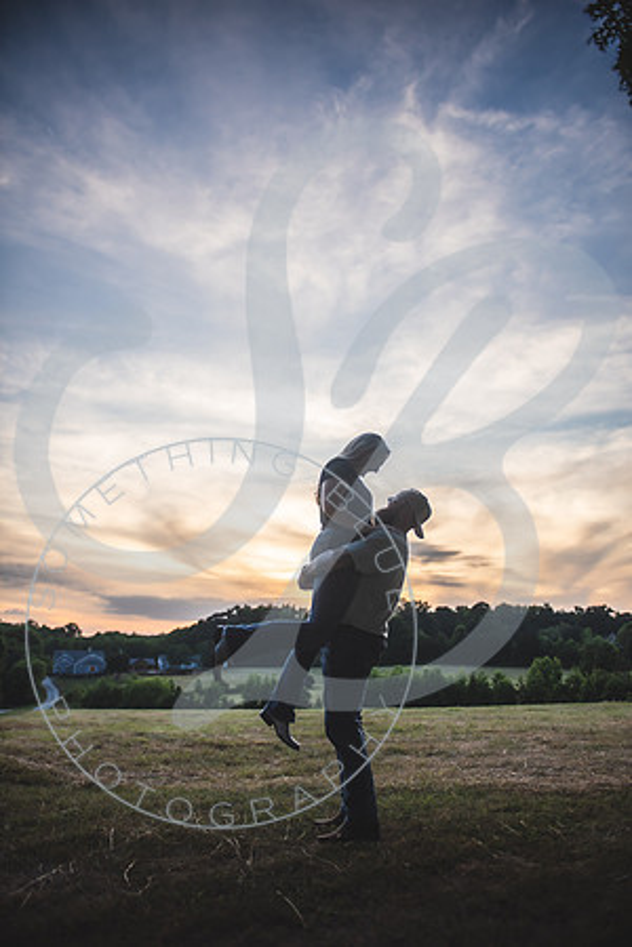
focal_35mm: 24
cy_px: 474
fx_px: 632
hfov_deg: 53.1
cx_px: 316
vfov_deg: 73.7
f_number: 2.8
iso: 250
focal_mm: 24
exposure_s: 1/1000
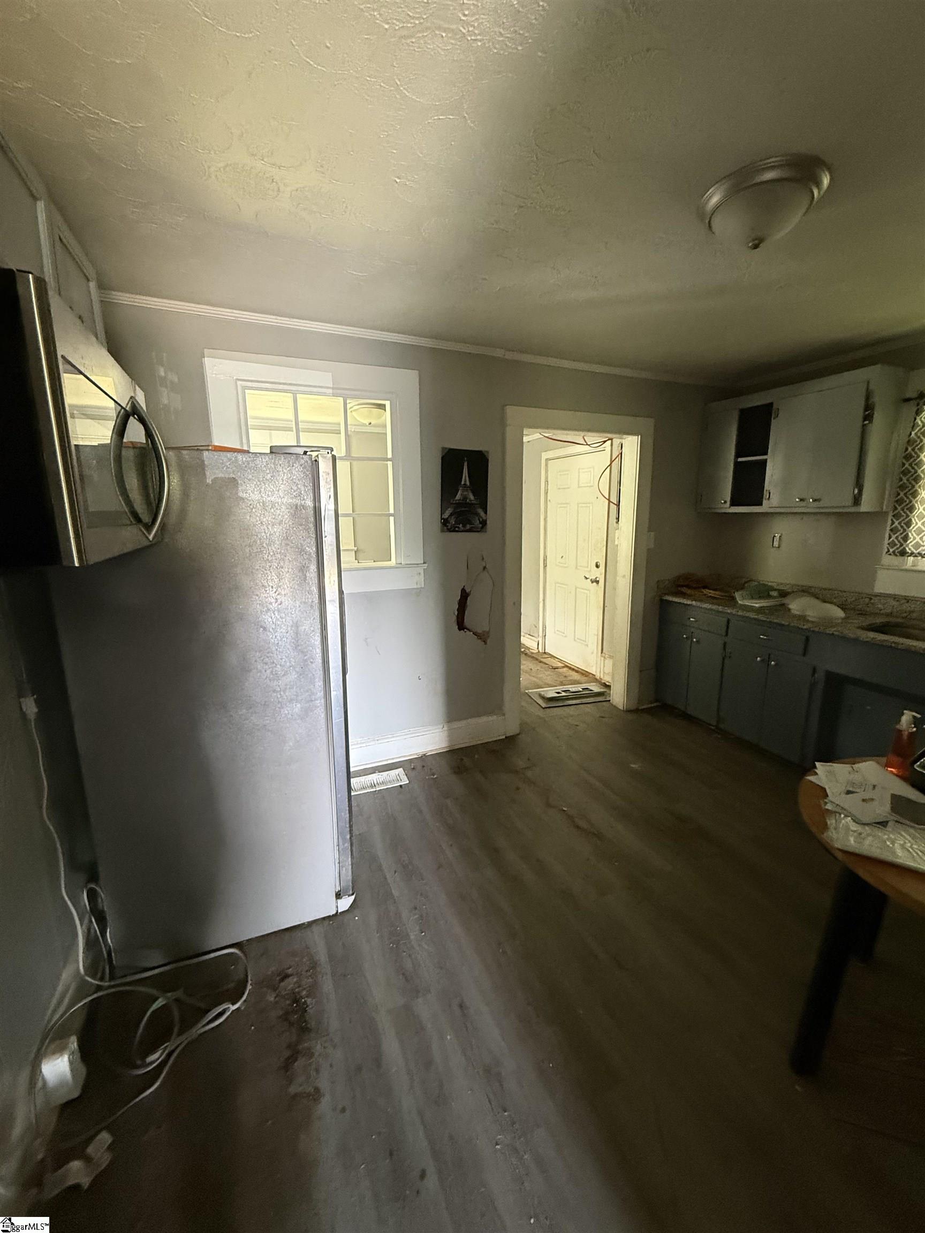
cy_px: 616
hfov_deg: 85.7
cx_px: 462
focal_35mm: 14
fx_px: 499
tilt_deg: -12.8
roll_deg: -0.1
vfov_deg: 102.1
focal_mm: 2.22
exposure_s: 1/60
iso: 640
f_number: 2.2
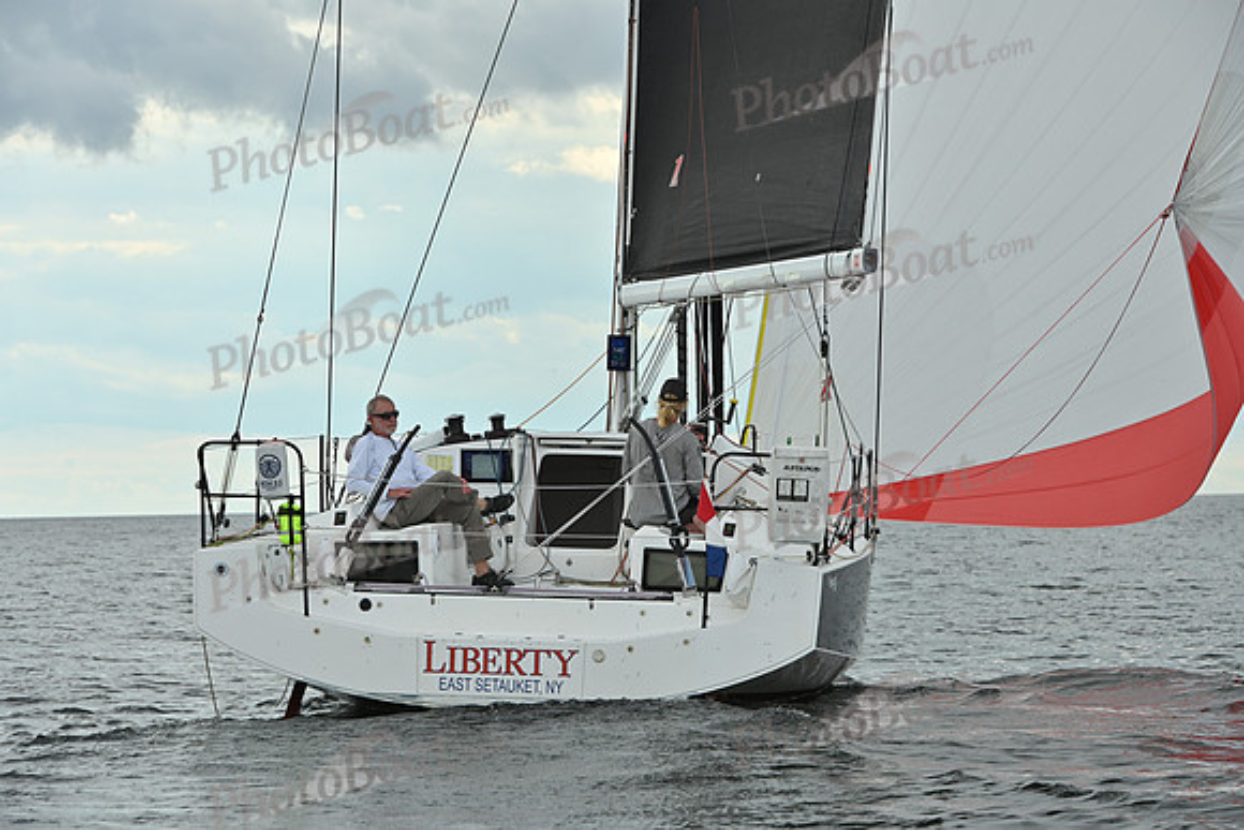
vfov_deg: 8.9
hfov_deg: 13.2
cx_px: 622
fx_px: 5357
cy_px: 415
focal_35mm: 155
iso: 250
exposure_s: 1/800
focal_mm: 155
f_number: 9
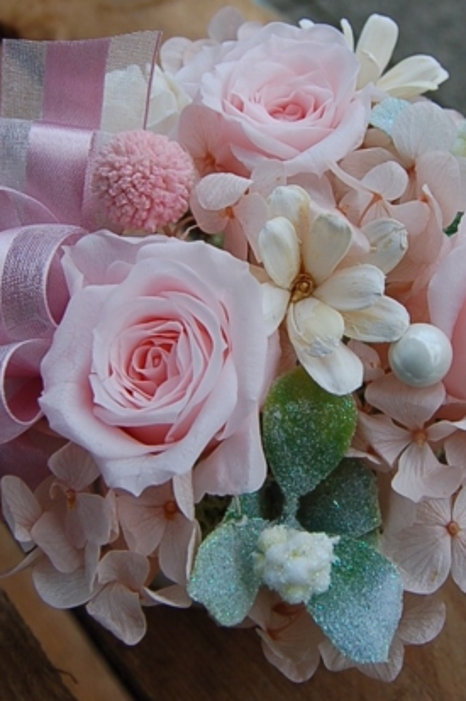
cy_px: 284
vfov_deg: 34.4
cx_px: 293
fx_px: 1129
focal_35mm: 58
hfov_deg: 23.3
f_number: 6.3
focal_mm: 20
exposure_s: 1/160
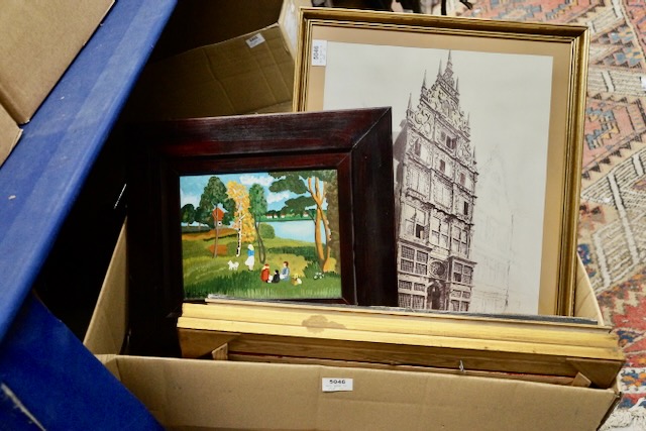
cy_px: 216
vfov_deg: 38.4
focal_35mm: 34
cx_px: 323
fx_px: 619
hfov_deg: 55.1
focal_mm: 23
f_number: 4
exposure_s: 1/160
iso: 2500
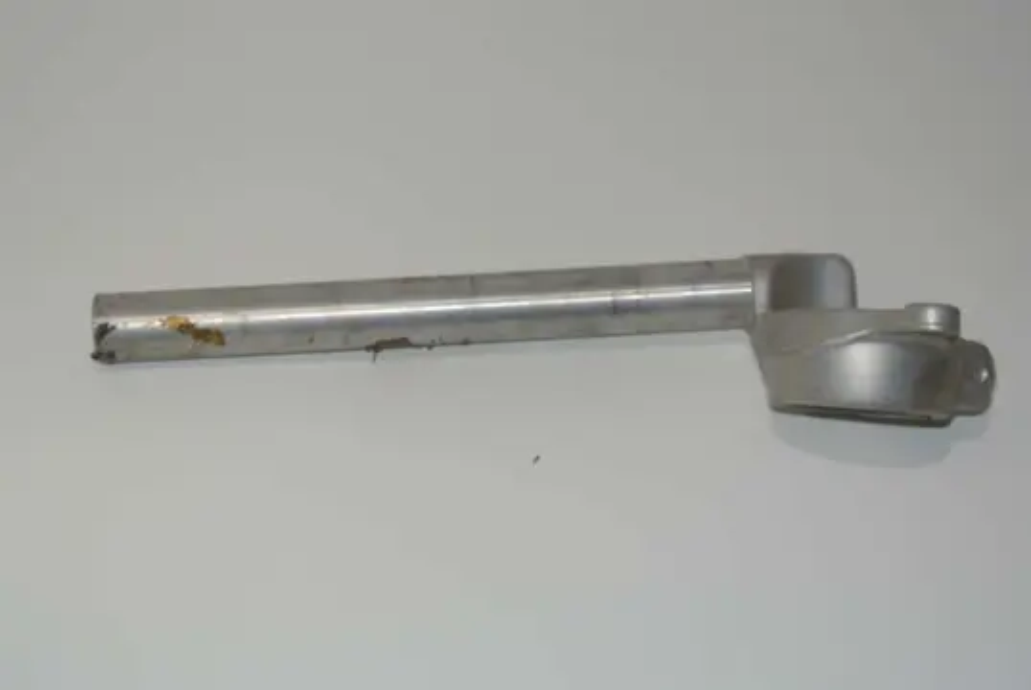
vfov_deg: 21.6
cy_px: 345
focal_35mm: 63
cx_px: 516
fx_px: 1806
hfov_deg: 31.9
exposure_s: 1/60
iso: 200
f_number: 5
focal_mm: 23.6
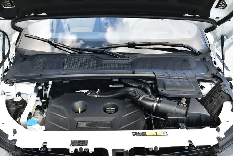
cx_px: 116
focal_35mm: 40
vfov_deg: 33.5
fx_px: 259
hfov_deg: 48.4
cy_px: 78
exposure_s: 1/250
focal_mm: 20
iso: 280
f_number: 5.6
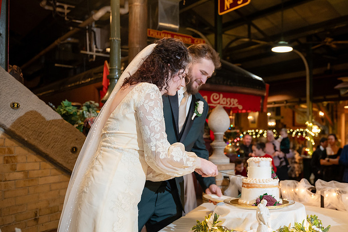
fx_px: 387
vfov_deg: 33.3
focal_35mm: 40
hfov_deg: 47.6
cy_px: 135
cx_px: 235
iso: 2000
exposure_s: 1/80
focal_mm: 28
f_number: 2.8
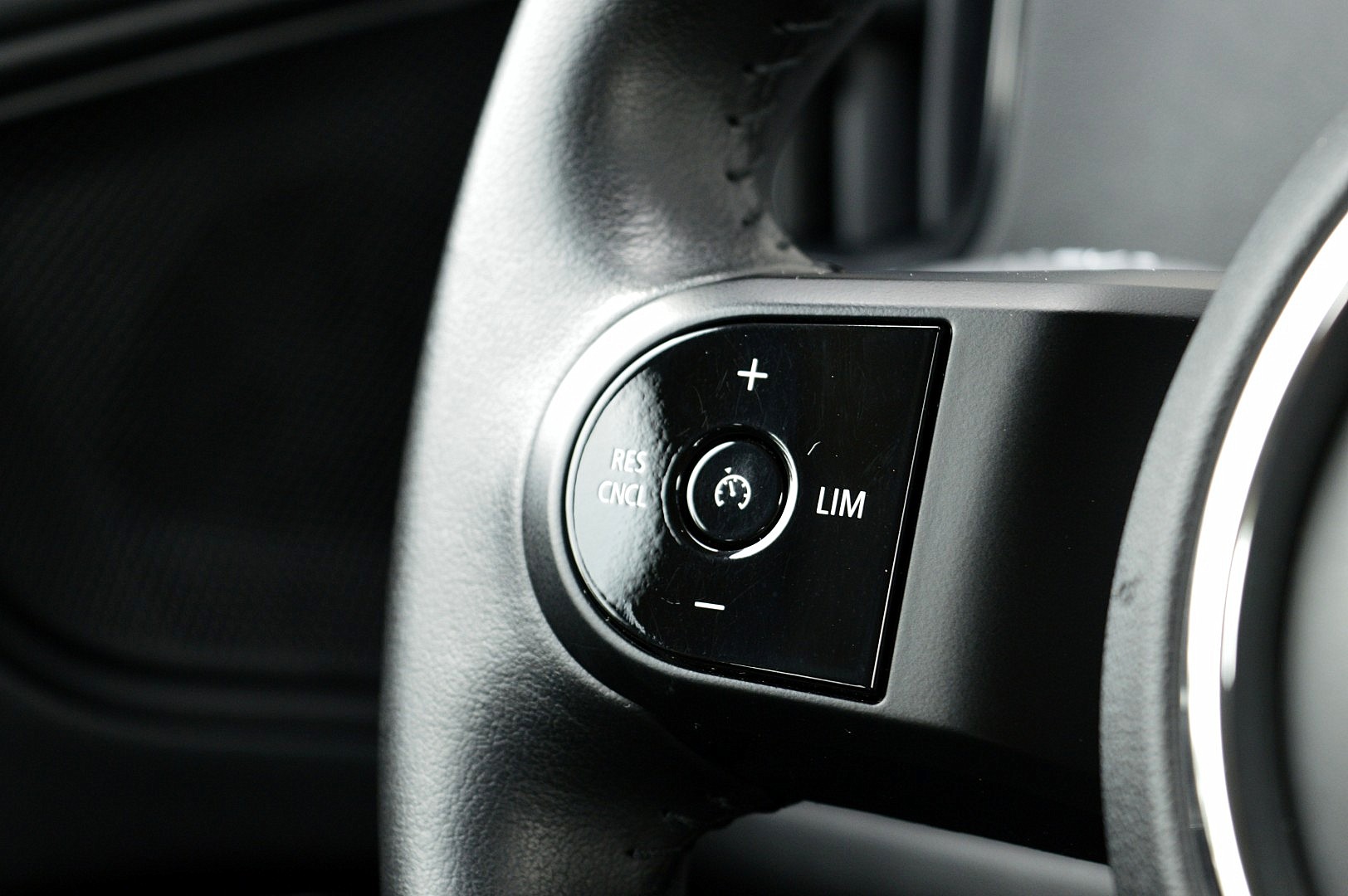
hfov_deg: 24.6
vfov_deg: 16.5
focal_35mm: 82
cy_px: 448
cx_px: 674
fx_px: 3087
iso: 800
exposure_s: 1/60
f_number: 6.3
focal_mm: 55
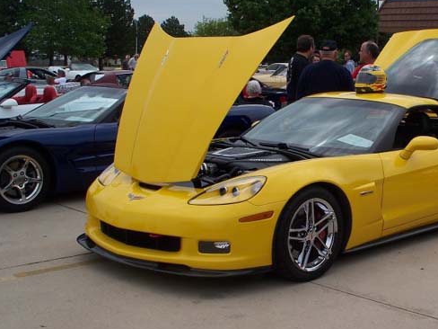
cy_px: 144
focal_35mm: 59
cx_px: 341
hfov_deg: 32.0
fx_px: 747
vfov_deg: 24.8
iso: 64
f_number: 5
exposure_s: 1/500
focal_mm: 7.5
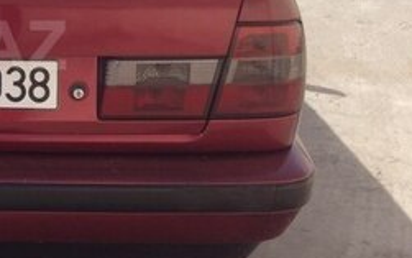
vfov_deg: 14.1
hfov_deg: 20.8
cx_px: -102
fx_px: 1033
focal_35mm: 92
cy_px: 45
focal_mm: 4.12
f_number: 2.4
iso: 50
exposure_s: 1/1063
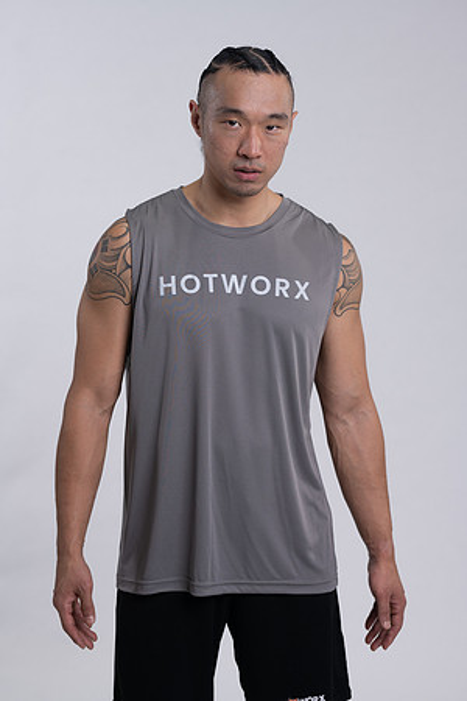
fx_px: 1654
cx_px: 234
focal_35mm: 85
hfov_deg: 16.1
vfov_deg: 23.9
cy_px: 350
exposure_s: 1/125
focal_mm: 85
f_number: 4
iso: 125
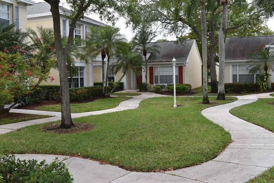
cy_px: 92
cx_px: 137
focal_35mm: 38
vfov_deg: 35.5
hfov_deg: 51.3
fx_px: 285
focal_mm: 25
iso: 320
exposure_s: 1/250
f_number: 8
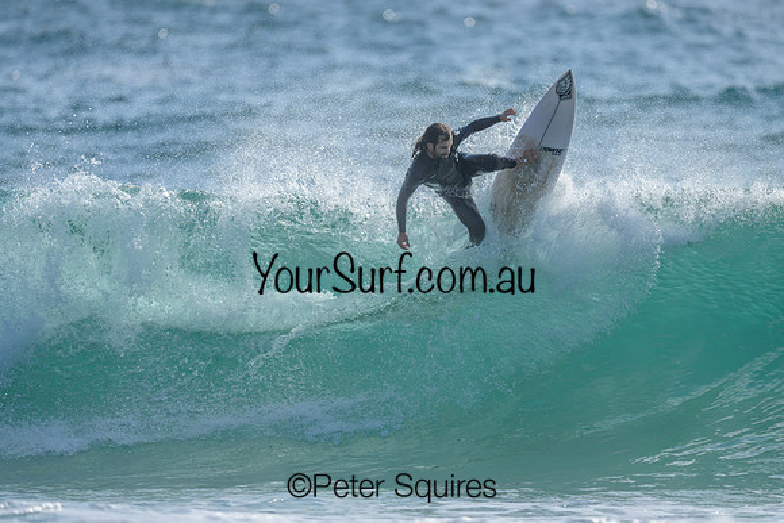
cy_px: 262
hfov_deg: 2.6
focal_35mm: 800
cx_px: 392
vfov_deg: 1.7
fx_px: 17425
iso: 250
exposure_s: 1/2000
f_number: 6.3
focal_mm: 800
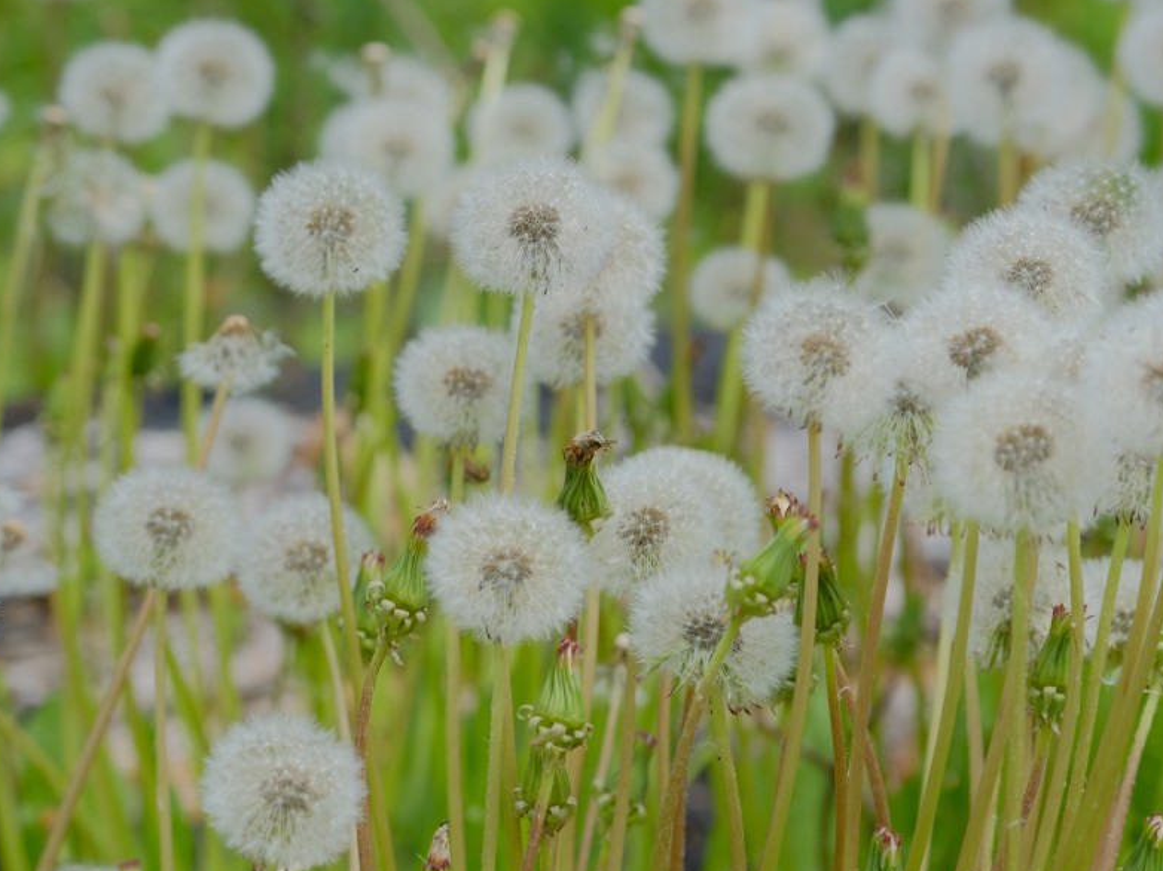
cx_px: 555
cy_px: 431
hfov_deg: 11.9
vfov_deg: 8.9
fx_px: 5575
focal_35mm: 166
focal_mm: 100
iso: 320
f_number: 5.6
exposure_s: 1/480
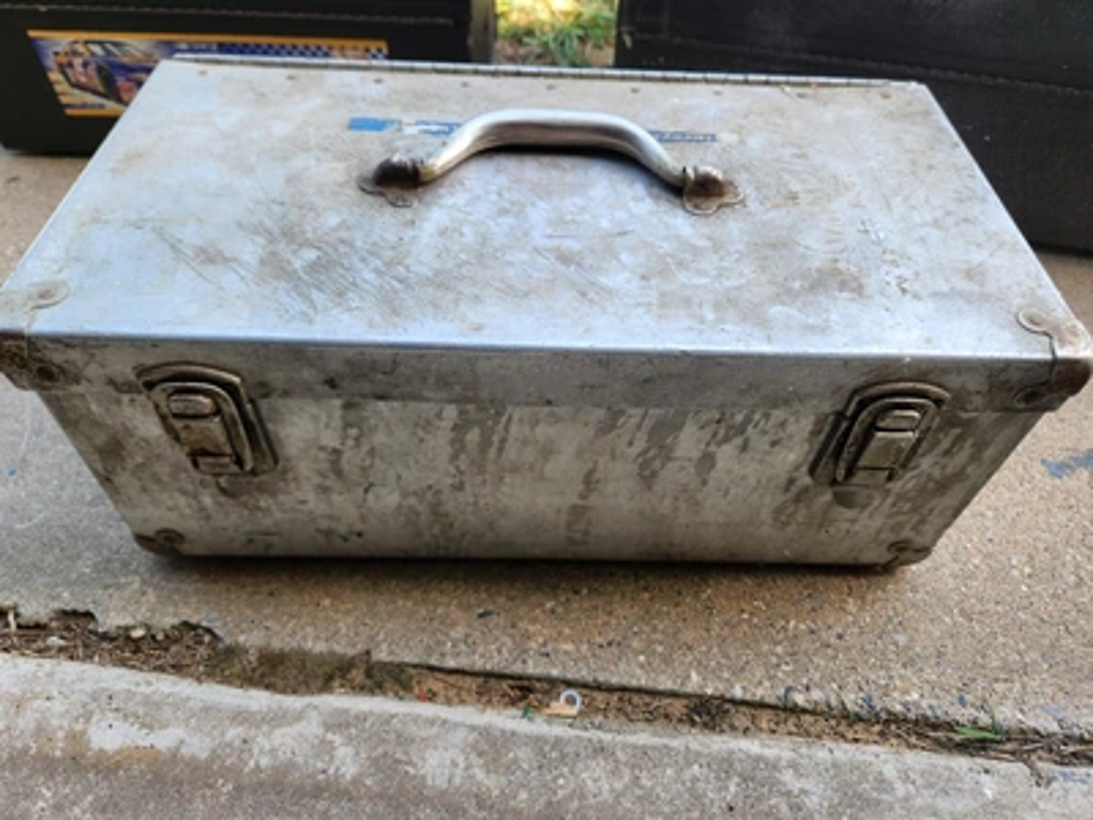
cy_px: 410
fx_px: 726
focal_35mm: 23
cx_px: 546
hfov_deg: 73.9
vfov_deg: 58.9
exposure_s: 1/180
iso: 40
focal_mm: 5.4
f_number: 1.8
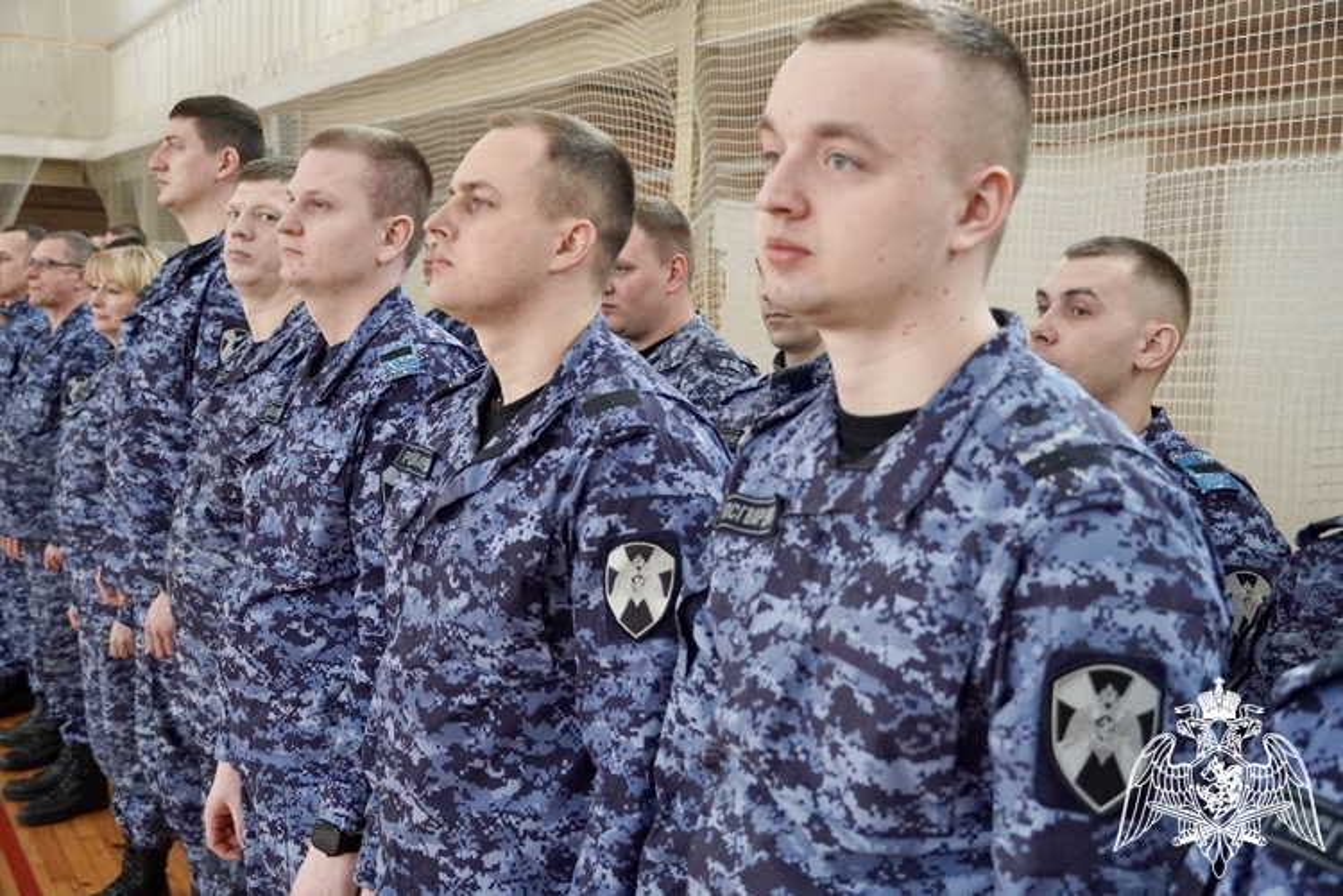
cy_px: 448
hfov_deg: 43.6
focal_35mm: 45
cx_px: 672
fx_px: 1679
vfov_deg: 29.9
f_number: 4.5
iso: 2500
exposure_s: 1/160
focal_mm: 30
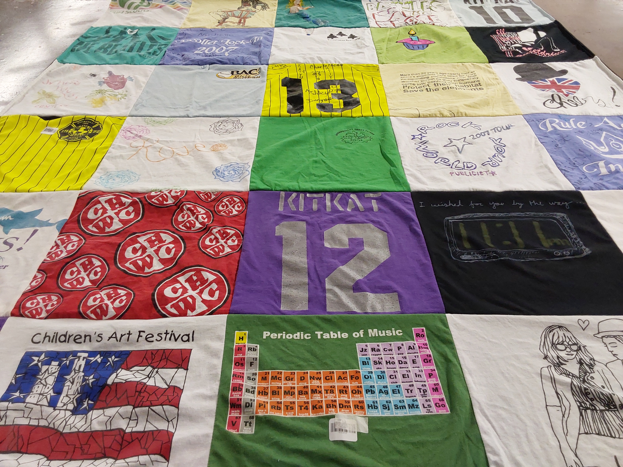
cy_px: 234
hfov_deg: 63.4
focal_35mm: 28
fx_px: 504
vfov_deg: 49.7
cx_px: 312
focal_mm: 2.91
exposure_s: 1/60
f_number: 1.9
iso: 100
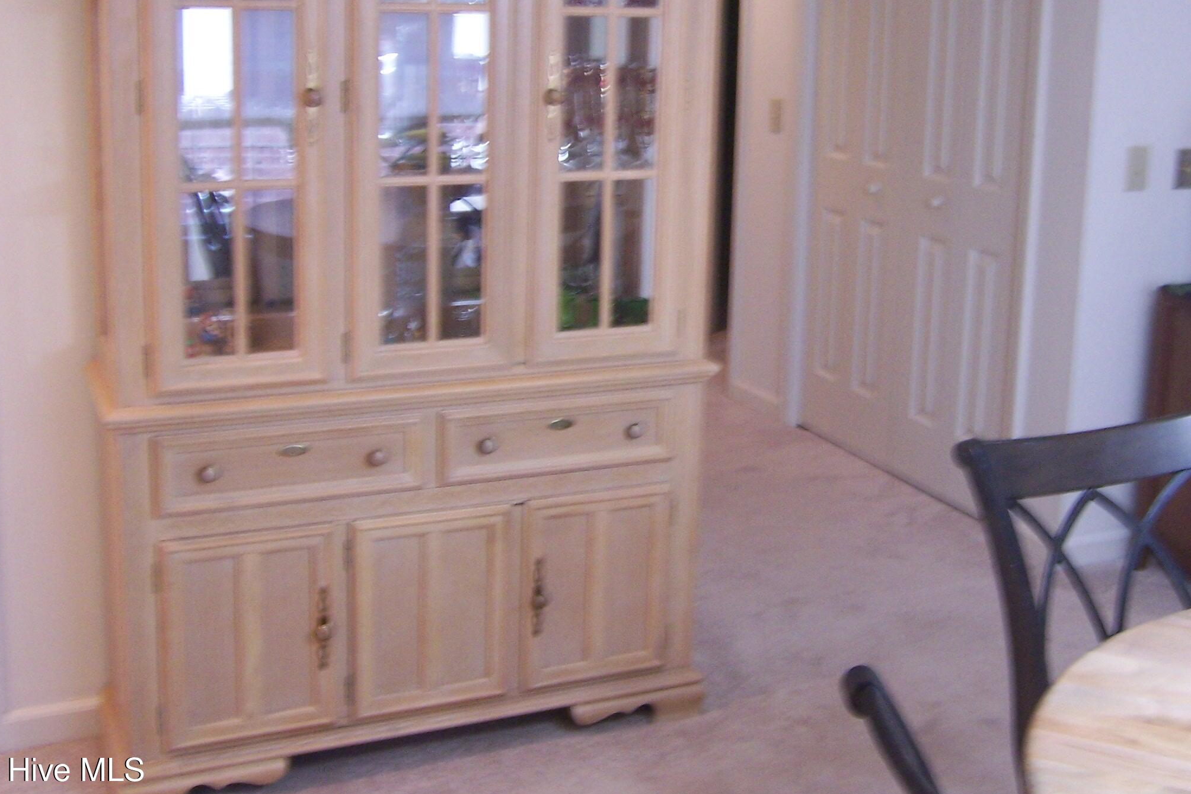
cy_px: 249
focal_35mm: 44
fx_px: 1456
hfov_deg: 44.4
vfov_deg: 30.2
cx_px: 664
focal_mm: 5.5
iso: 140
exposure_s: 1/10
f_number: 3.4
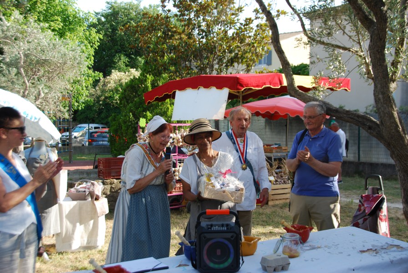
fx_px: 494
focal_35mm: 44
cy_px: 136
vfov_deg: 30.9
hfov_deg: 44.9
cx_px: 204
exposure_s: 1/125
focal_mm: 29
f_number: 5.6
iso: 110
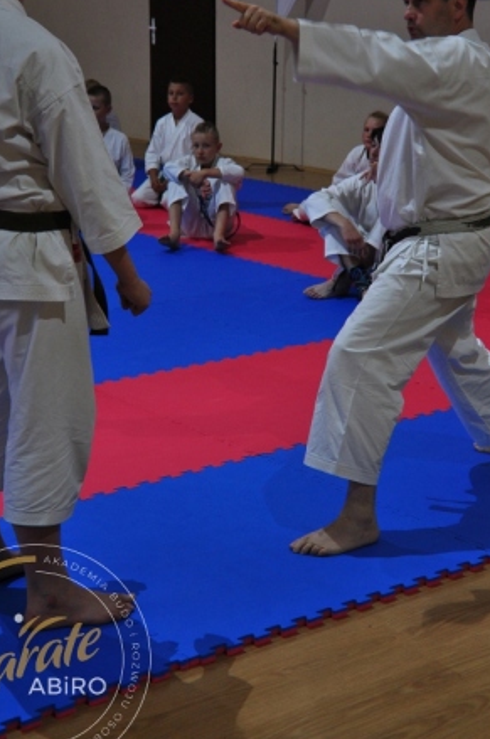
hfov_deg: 18.9
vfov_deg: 28.1
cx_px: 251
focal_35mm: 72
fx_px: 1469
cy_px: 274
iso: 500
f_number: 4.5
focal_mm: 35
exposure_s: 1/15
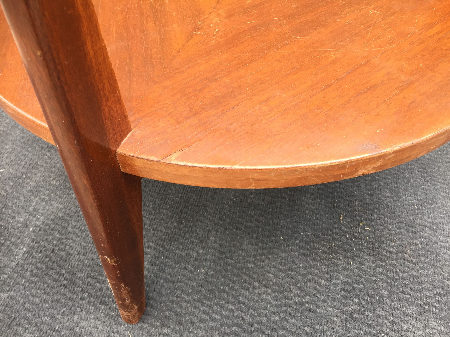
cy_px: 168
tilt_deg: -49.3
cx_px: 225
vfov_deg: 48.2
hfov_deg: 61.7
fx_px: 377
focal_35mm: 29
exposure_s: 1/100
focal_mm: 4.15
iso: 50
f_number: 2.2
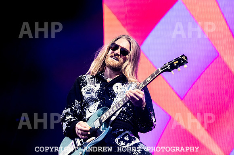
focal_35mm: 150
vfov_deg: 9.1
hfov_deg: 13.7
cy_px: 78
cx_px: 117
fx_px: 975
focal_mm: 150
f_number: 7.1
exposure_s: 1/3200
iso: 2500
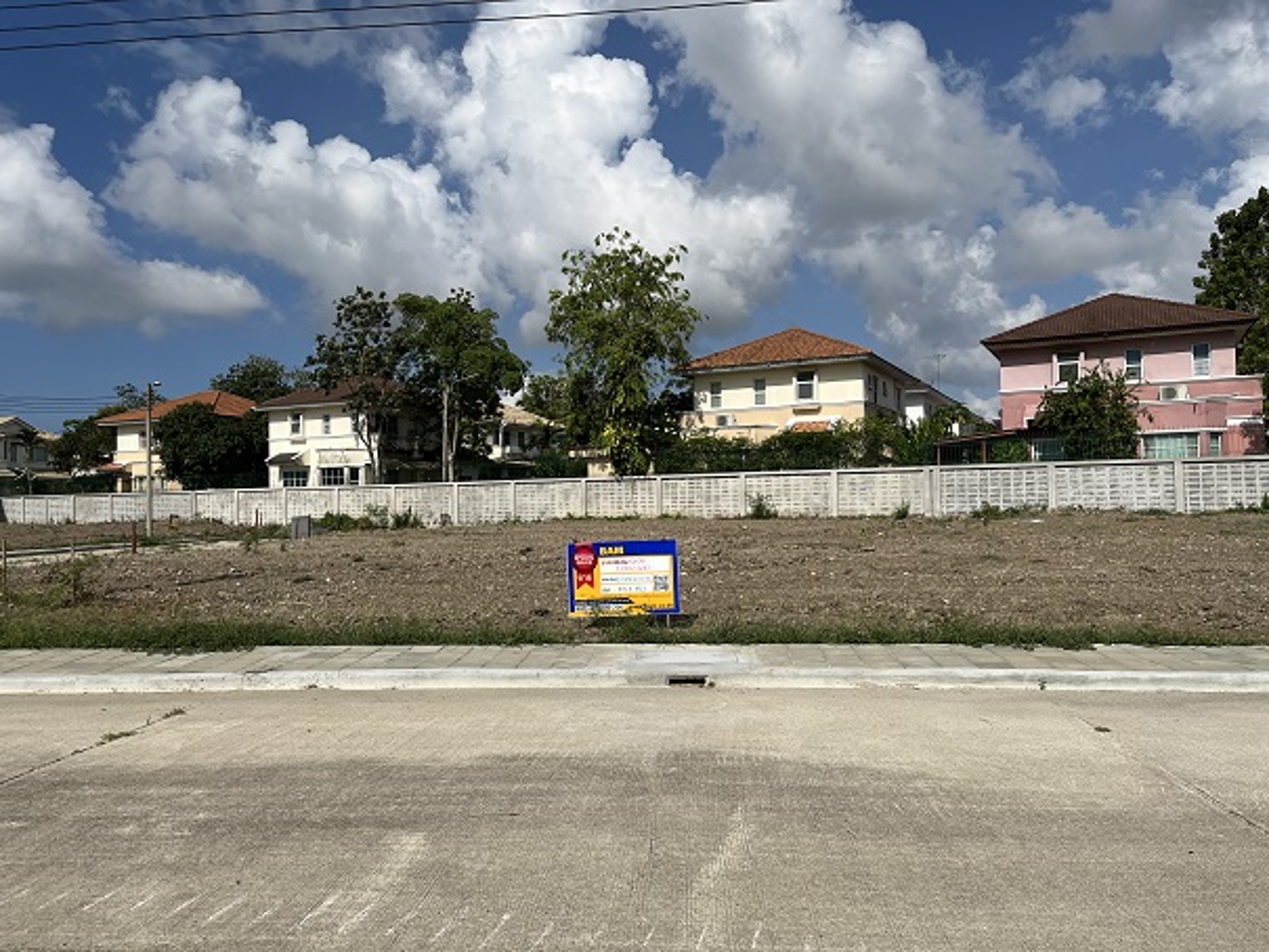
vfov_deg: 53.1
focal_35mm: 26
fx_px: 953
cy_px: 476
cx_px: 634
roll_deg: -0.8
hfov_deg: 67.3
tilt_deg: +5.2
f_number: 1.6
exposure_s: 1/9091
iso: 50
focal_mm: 5.1
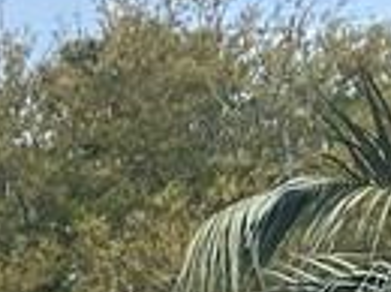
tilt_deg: +3.8
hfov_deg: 7.8
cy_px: 870
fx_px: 2311
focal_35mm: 205
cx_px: -938
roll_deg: -1.0
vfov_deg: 6.6
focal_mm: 4.25
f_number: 1.8
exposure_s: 1/2890
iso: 32
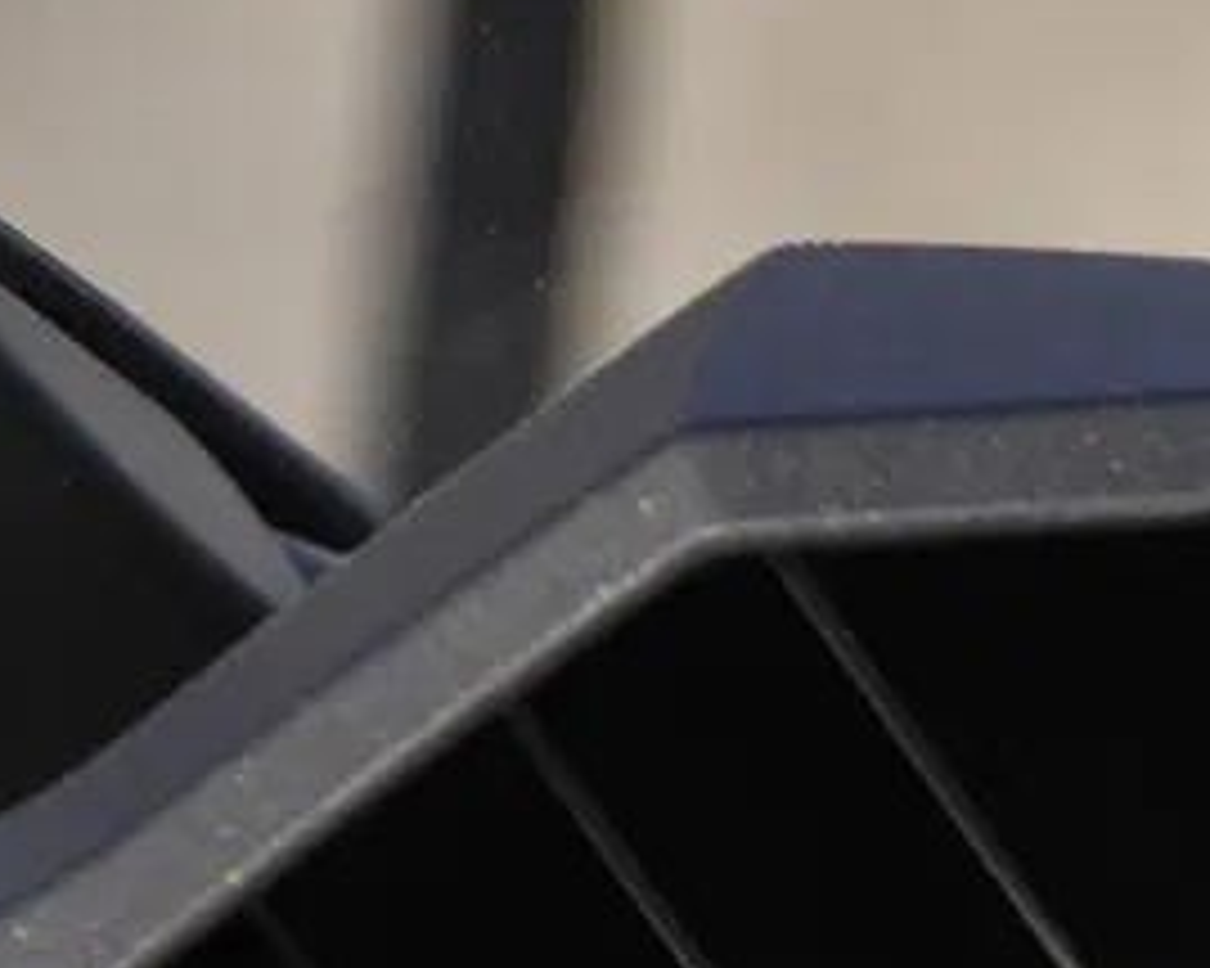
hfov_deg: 2.6
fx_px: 26956
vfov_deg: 2.1
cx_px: 2582
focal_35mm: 753
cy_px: 1749
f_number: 13
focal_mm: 180
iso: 160
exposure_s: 1/160
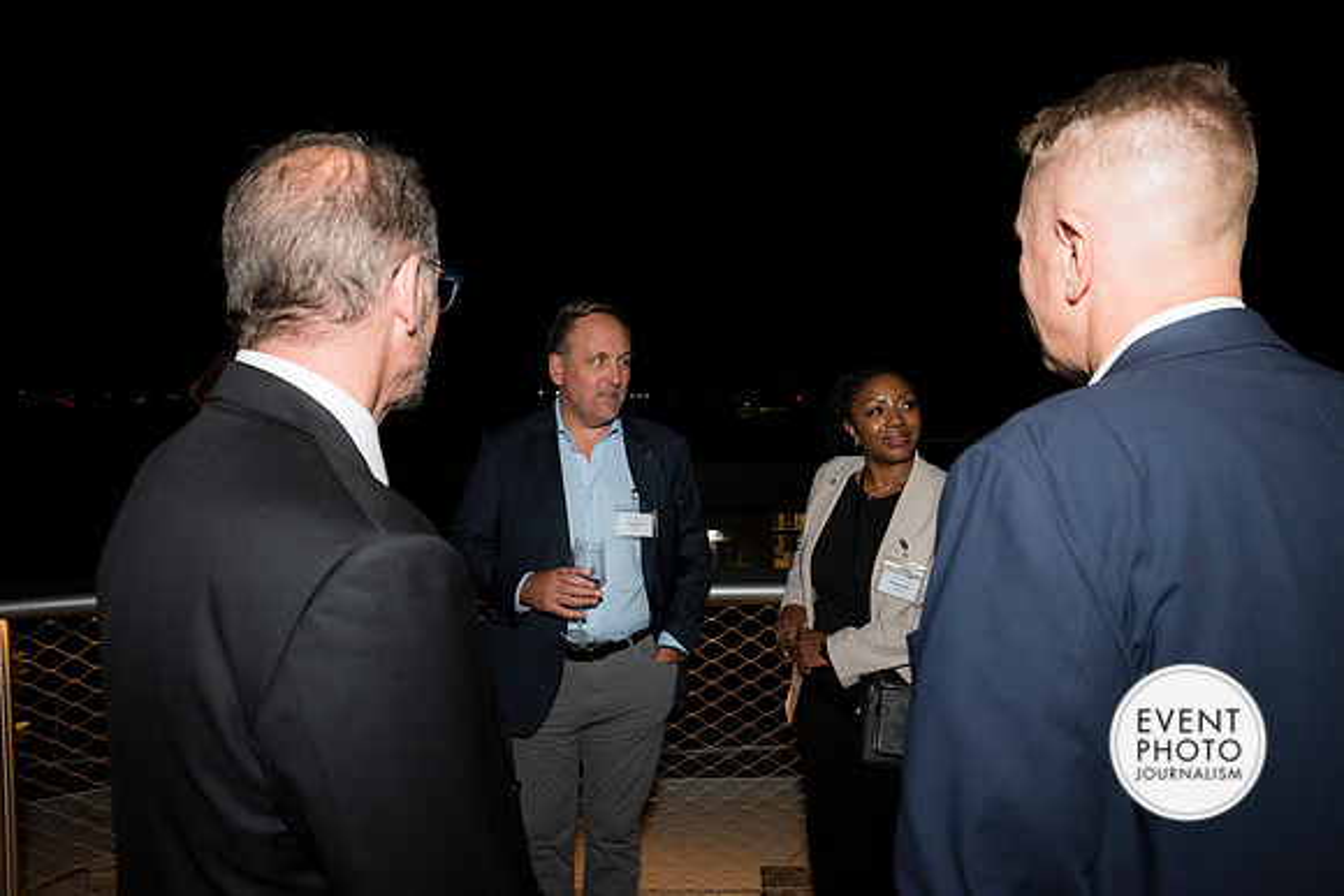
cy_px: 448
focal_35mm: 24
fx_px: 896
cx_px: 672
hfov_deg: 73.7
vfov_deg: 53.2
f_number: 5.6
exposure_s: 1/125
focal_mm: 24
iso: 1250
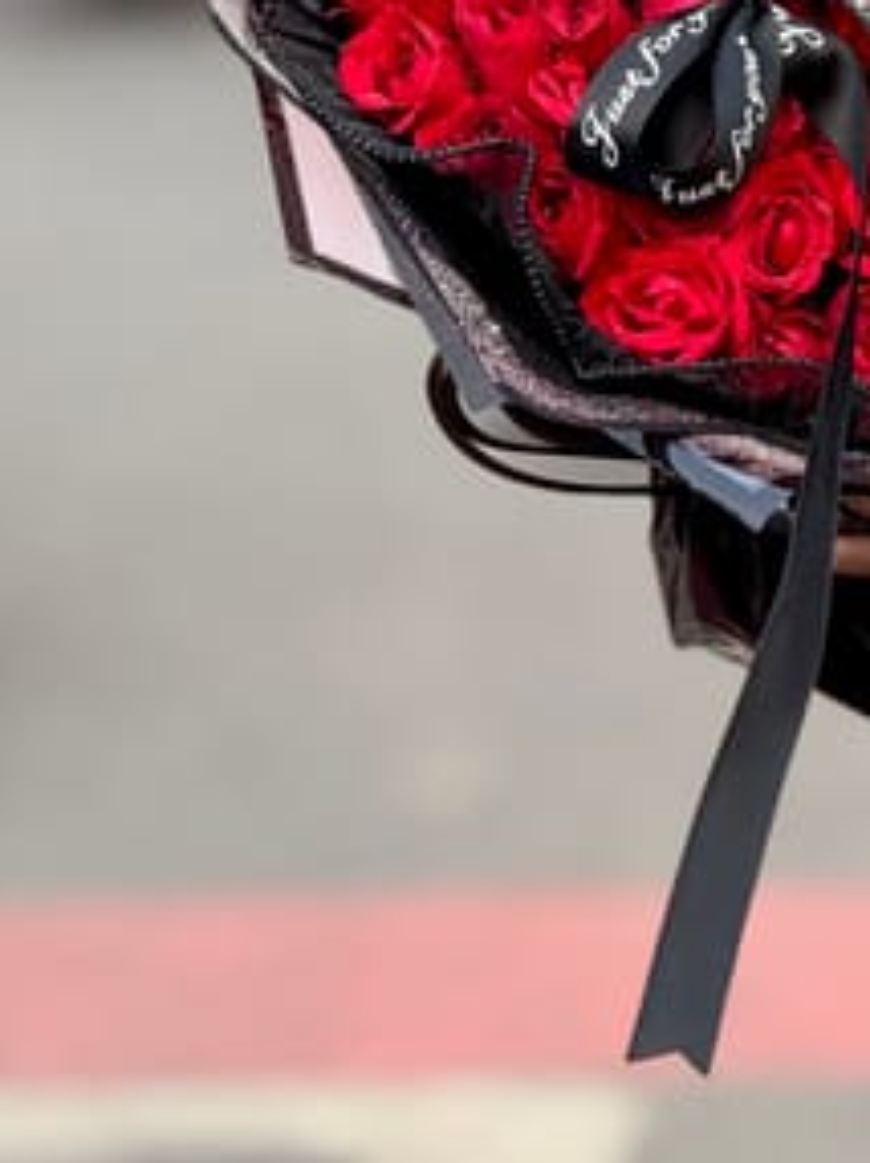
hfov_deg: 5.2
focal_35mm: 287
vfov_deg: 6.9
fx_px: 9632
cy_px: -205
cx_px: 1033
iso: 64
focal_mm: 15.66
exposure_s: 1/99
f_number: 2.8
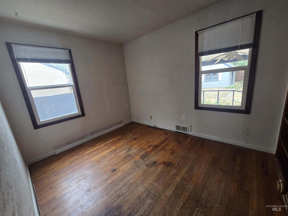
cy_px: 108
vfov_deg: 89.9
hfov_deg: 106.2
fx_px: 108
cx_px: 144
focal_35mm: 13
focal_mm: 2.2
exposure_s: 1/60
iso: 250
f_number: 2.2
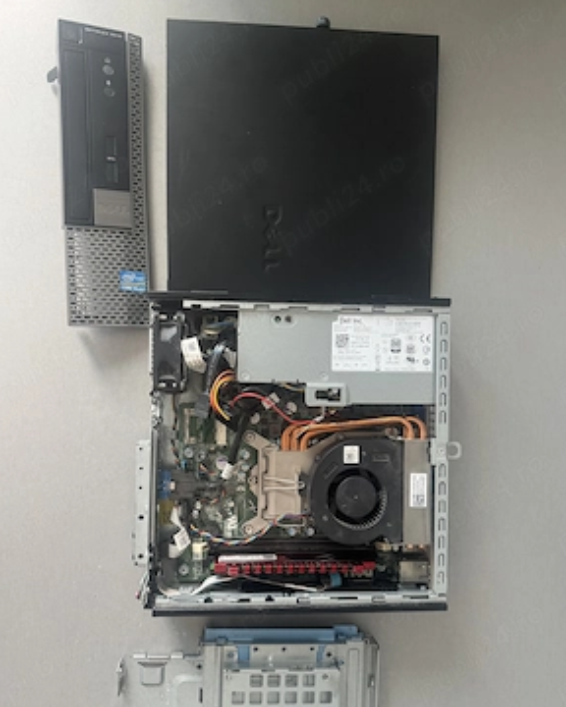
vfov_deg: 65.9
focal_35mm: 26
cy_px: 385
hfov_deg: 54.9
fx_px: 544
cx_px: 273
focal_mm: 6.76
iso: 400
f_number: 1.78
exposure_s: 1/60
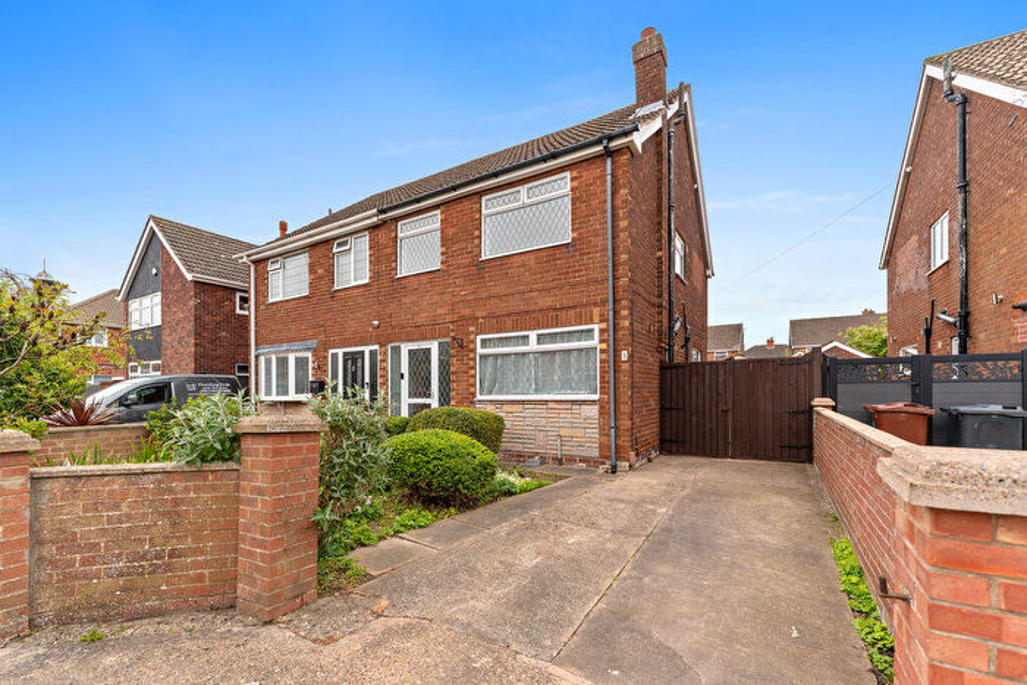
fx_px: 399
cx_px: 514
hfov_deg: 104.2
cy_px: 342
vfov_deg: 81.2
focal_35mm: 14
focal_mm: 14
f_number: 4
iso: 160
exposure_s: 1/250
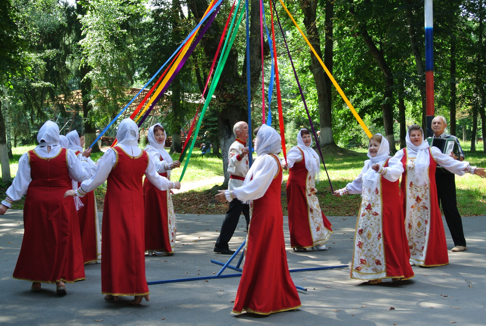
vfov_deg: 21.0
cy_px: 163
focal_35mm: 65
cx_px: 243
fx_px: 879
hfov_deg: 30.9
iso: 100
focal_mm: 24.4
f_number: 5.3
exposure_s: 1/80
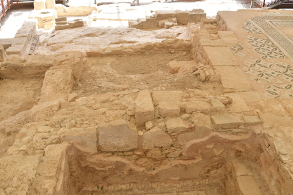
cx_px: 146
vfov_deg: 36.8
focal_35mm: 36
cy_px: 98
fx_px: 293
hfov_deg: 53.1
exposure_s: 1/250
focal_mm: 24
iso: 250
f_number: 5
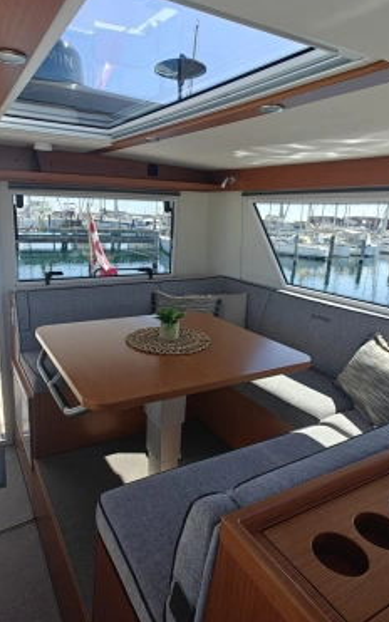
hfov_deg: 54.8
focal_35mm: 22
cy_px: 311
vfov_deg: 79.6
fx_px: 373
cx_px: 164
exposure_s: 1/409
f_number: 2.2
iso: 64
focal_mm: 2.62
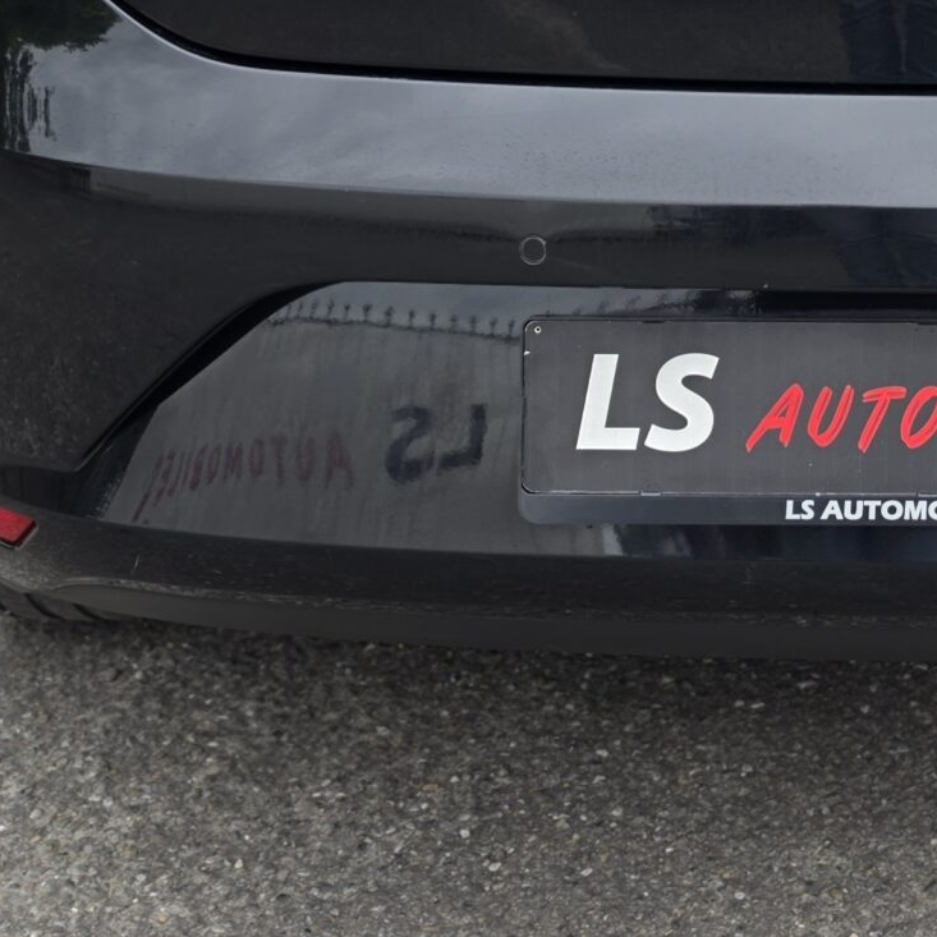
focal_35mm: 71
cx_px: 848
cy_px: -3
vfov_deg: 23.3
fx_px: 2174
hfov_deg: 23.7
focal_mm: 6.5
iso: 32
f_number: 1.4
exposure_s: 1/180
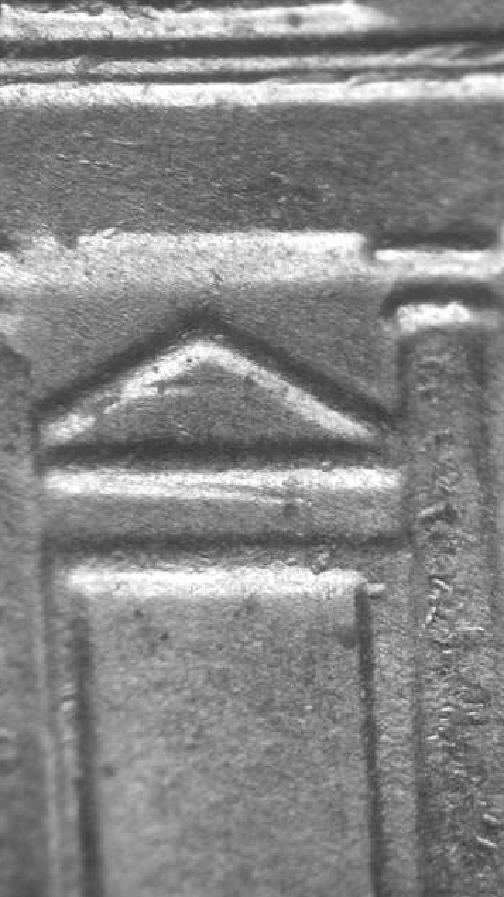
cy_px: 449
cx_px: 188
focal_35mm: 145
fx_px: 3446
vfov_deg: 14.8
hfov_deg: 8.4
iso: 100
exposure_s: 1/9
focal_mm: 27.3
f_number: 4.6
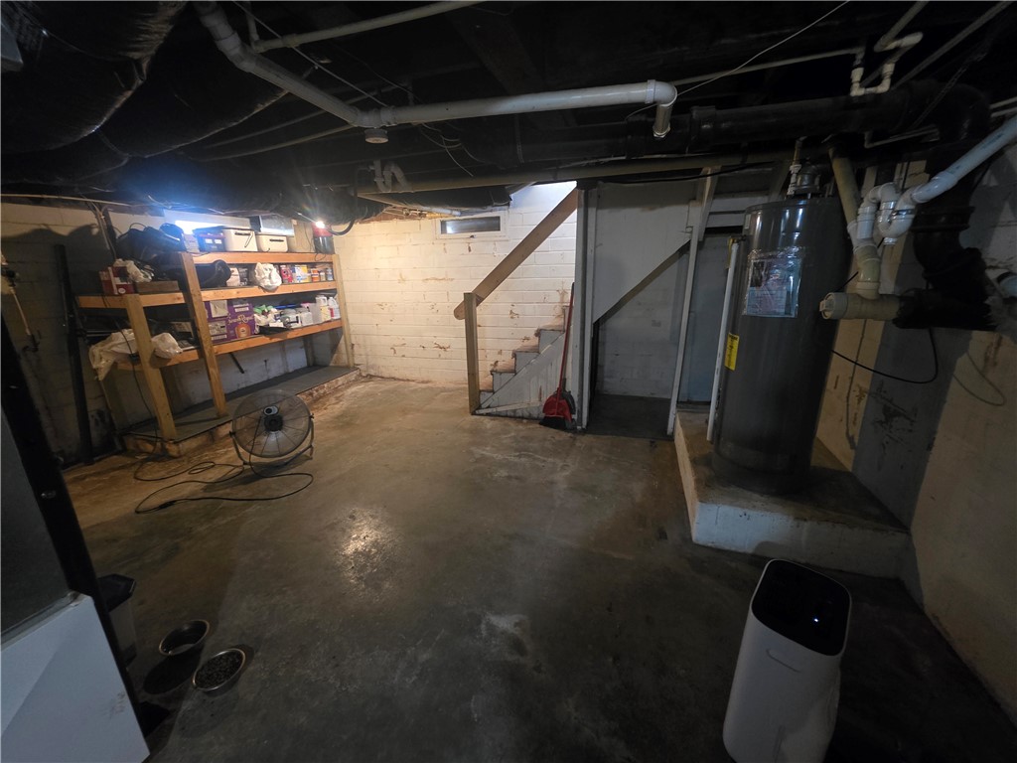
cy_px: 382
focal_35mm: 13
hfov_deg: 106.2
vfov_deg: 89.9
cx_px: 508
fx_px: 382
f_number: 1.9
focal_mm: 2.2
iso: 1000
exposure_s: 1/40
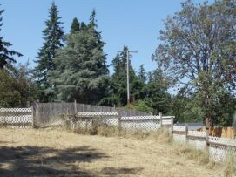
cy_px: 126
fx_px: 443
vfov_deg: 22.4
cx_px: 90
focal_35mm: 65
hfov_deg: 29.7
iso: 100
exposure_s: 1/200
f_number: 7.1
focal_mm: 6
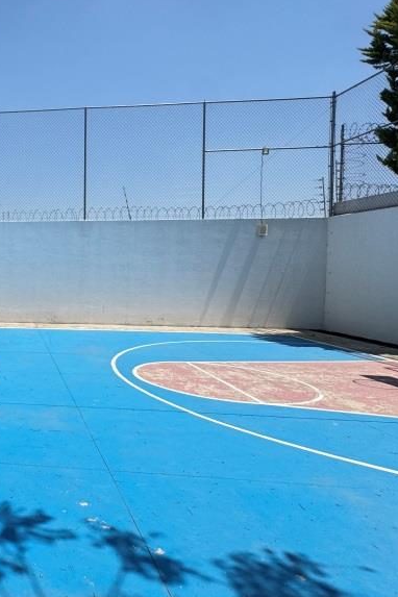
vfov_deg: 69.4
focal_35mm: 26
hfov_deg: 39.6
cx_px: -49
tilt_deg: -2.5
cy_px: 289
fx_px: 431
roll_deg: +0.1
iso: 50
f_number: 2.2
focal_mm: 2.22
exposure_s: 1/2146
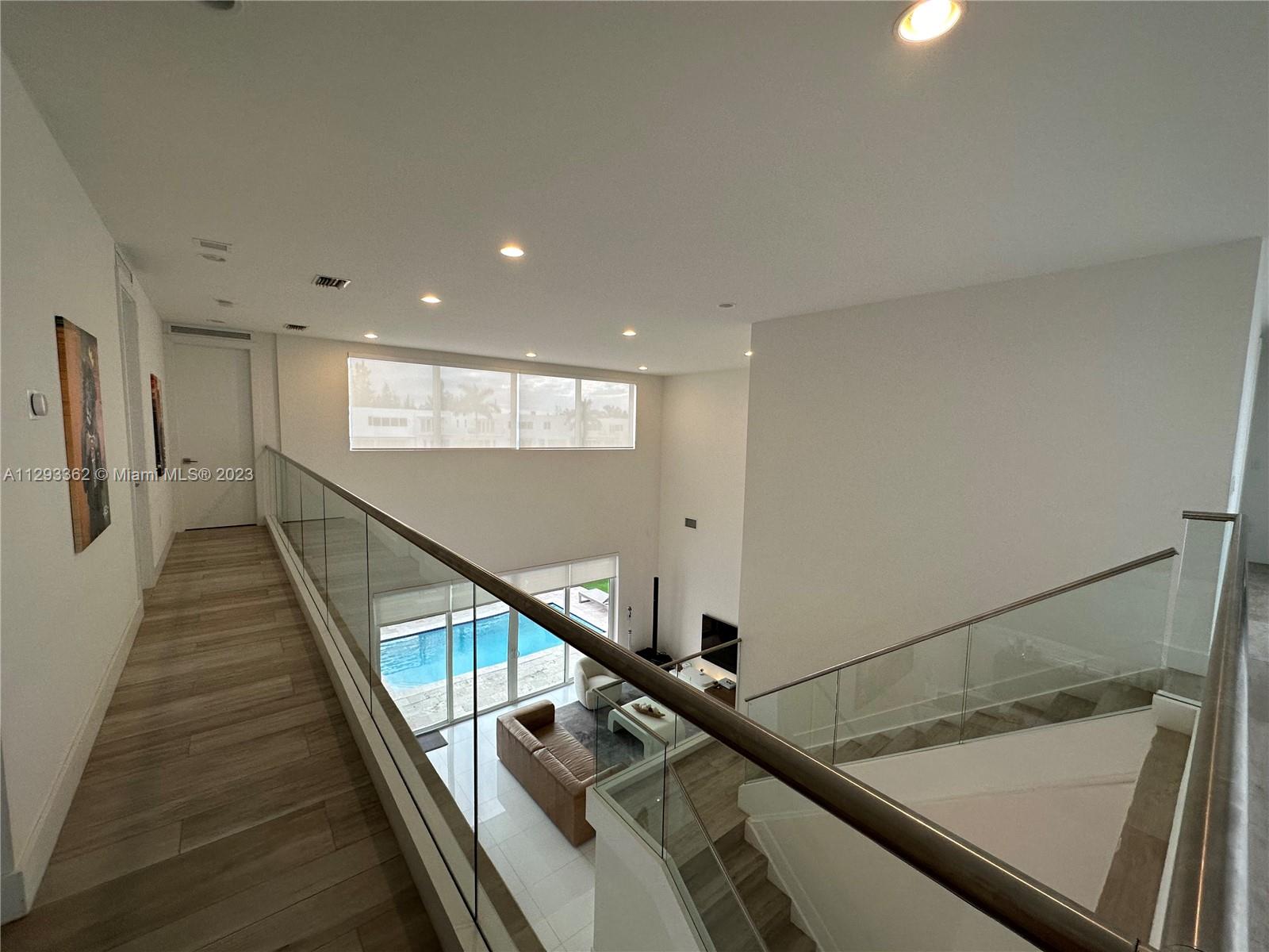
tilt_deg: -5.8
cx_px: 634
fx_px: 513
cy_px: 476
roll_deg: -1.3
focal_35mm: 14
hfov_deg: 102.1
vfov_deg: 85.7
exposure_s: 1/120
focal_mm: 2.22
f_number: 2.2
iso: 125
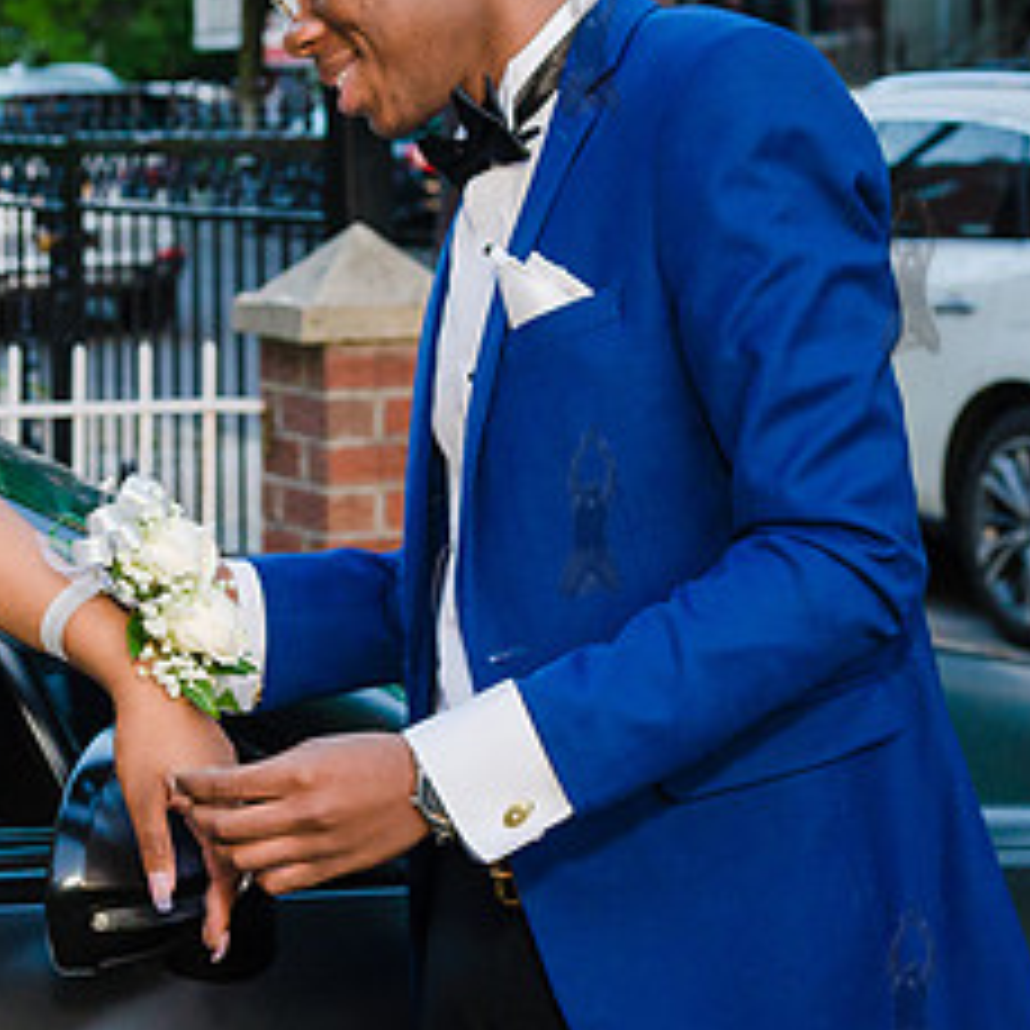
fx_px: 3164
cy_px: 303
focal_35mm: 94
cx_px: 429
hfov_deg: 18.5
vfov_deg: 18.4
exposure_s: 1/320
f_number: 4.5
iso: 1000
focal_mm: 32
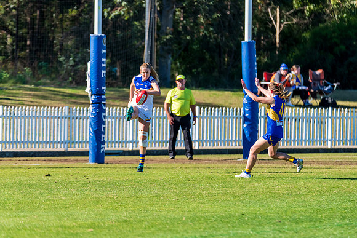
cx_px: 159
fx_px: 3517
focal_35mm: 355
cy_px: 112
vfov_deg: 3.9
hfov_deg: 5.8
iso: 800
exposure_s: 1/2000
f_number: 6.3
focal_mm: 320
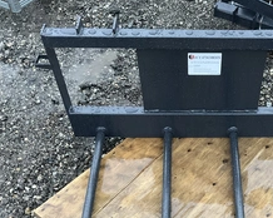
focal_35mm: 52
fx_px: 420
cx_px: 205
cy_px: 185
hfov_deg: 35.2
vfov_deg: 28.3
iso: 250
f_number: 1.8
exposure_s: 1/60
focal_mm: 3
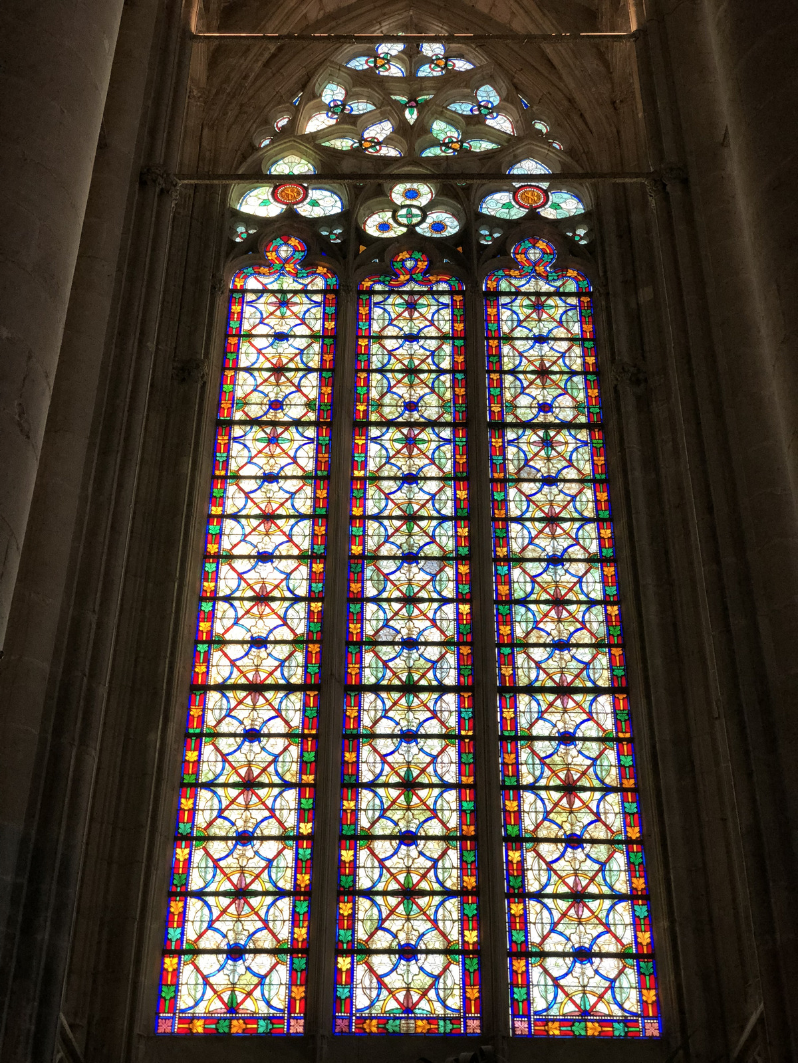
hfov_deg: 28.0
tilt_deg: +36.9
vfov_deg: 36.8
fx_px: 1598
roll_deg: +0.3
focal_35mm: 52
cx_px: 399
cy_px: 532
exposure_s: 1/50
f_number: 2.4
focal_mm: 6
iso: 40
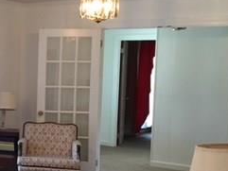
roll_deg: -1.0
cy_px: 110
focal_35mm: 77
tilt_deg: -4.6
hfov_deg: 23.5
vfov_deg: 19.1
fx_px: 507
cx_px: -31
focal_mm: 4.15
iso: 160
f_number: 2.2
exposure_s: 1/30
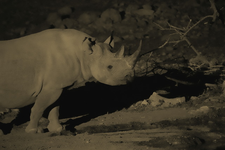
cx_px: 112
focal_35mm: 447
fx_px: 2794
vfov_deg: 3.1
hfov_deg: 4.6
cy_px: 75
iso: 10000
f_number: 4
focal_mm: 163.85
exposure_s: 1/30
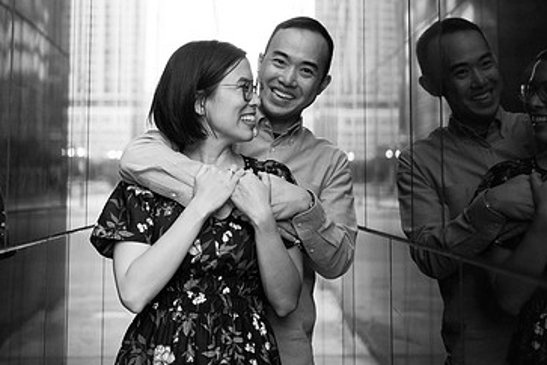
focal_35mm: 56
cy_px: 93
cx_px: 262
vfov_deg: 23.9
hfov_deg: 35.6
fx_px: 851
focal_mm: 35
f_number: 1.8
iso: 1600
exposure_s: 1/640
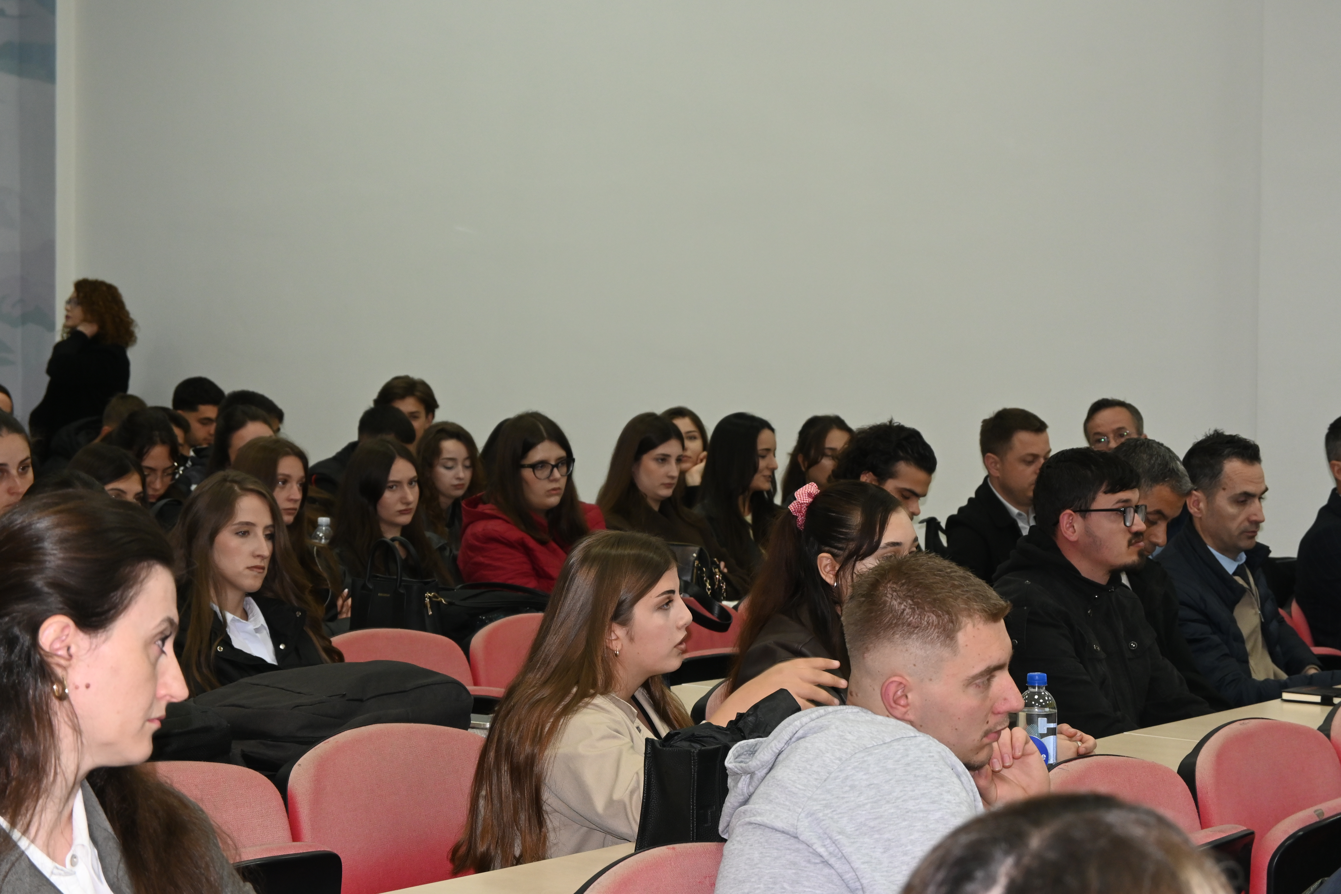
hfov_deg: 28.1
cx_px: 670
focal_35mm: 72
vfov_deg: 18.9
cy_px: 447
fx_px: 2682
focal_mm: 48
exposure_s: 1/60
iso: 800
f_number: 6
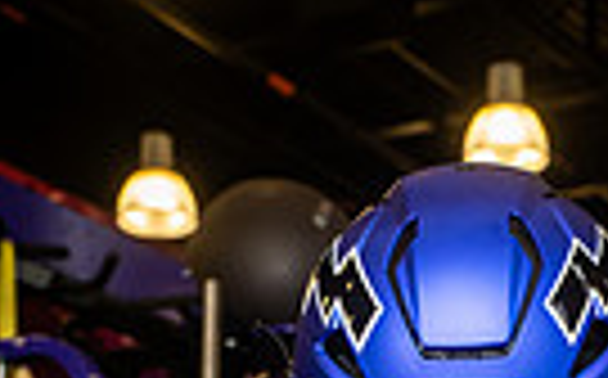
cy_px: 1008
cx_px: 527
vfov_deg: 7.9
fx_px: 2482
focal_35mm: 150
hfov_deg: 13.9
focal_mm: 44
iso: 500
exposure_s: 1/250
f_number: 5.6
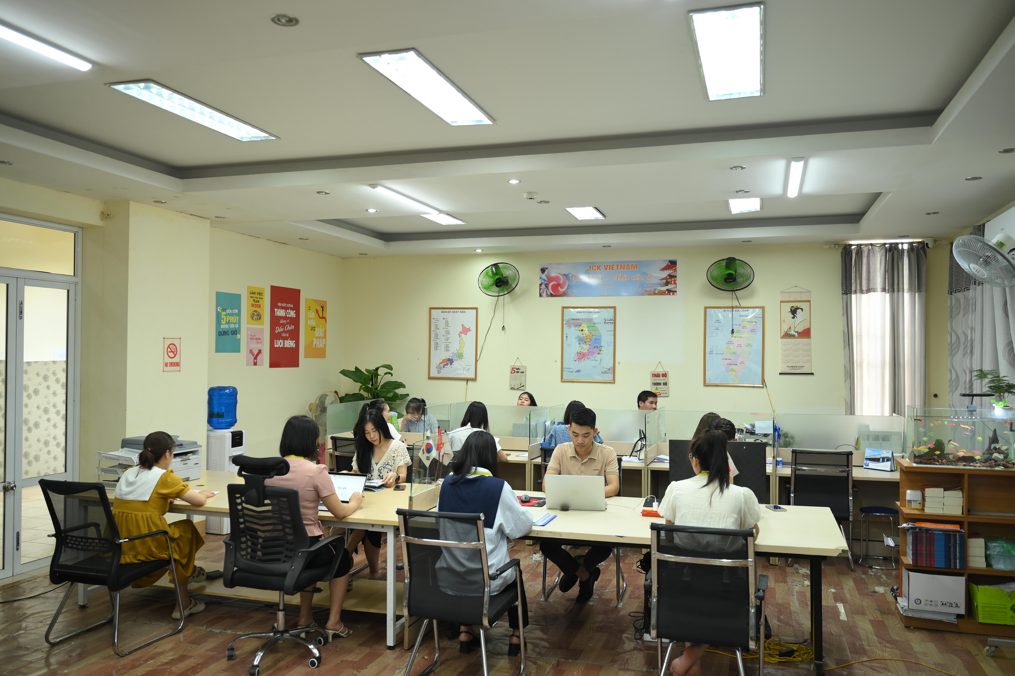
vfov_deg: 46.3
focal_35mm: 28
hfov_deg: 65.5
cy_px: 338
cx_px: 508
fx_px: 789
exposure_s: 1/160
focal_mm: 28
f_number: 2.8
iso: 800
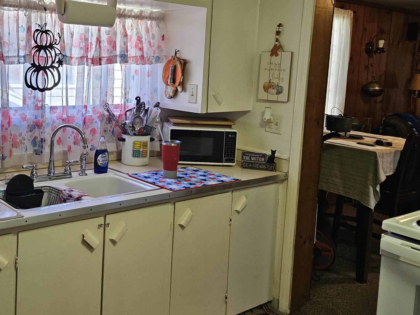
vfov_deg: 36.4
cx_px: 113
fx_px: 473
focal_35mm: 39
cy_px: 103
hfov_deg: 46.4
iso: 200
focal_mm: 5.4
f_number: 1.8
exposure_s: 1/120
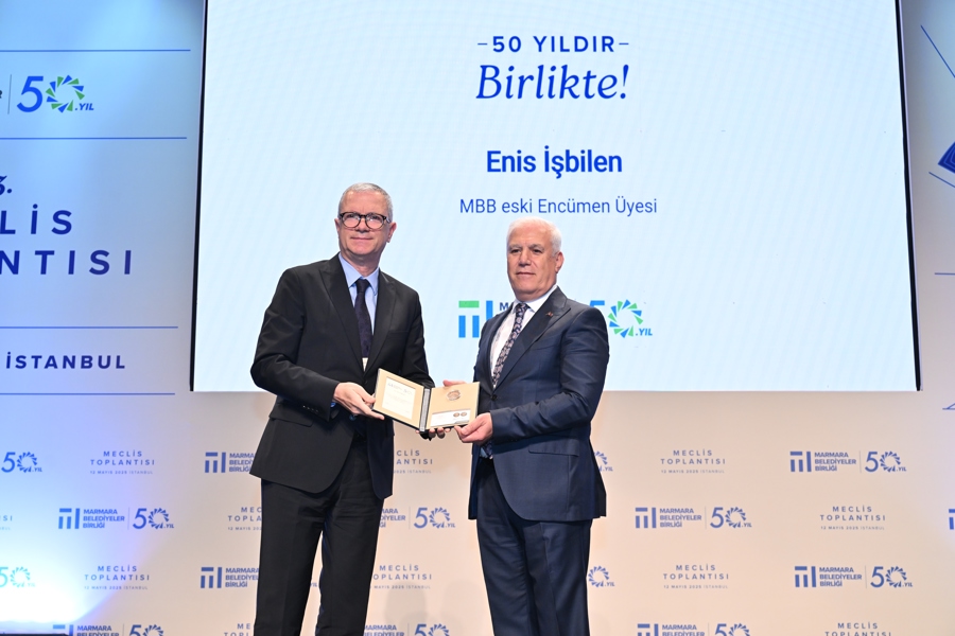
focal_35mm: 49
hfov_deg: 40.3
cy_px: 318
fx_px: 1300
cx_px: 478
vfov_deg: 27.5
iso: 1600
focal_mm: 49
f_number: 5
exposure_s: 1/250
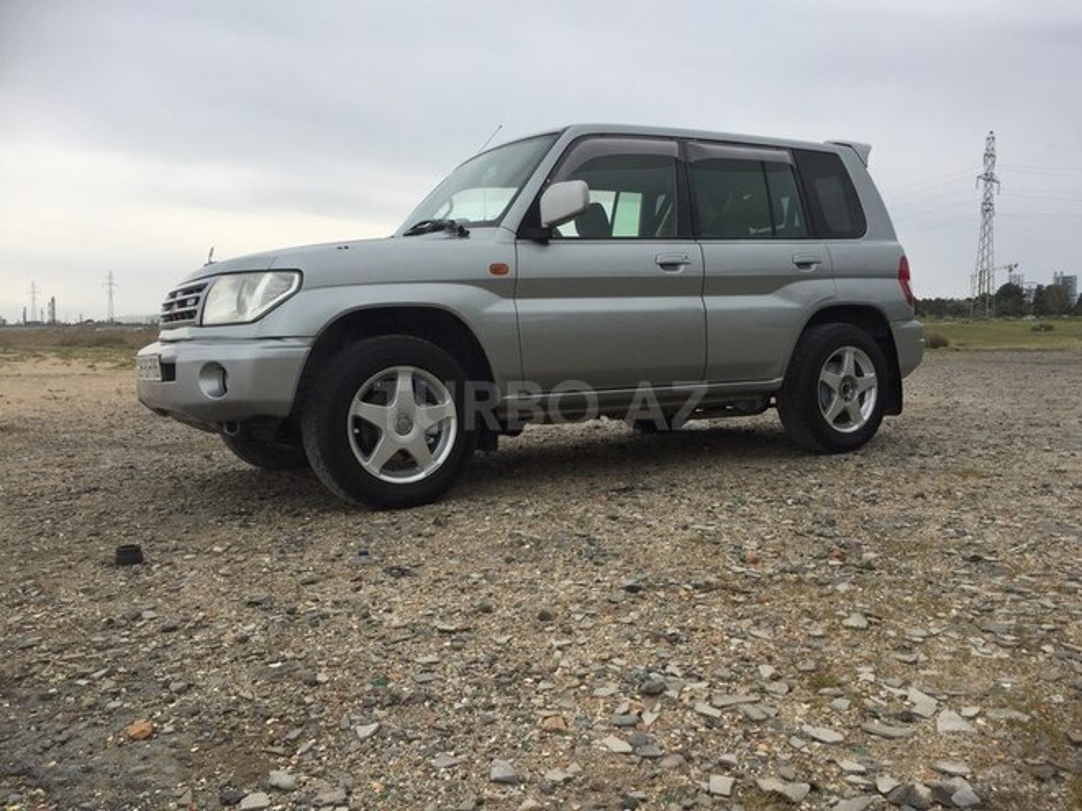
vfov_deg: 48.2
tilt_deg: -4.4
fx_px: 906
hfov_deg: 61.7
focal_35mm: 29
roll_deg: -0.8
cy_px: 406
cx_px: 541
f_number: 2.2
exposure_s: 1/1319
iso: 32
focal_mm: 4.15
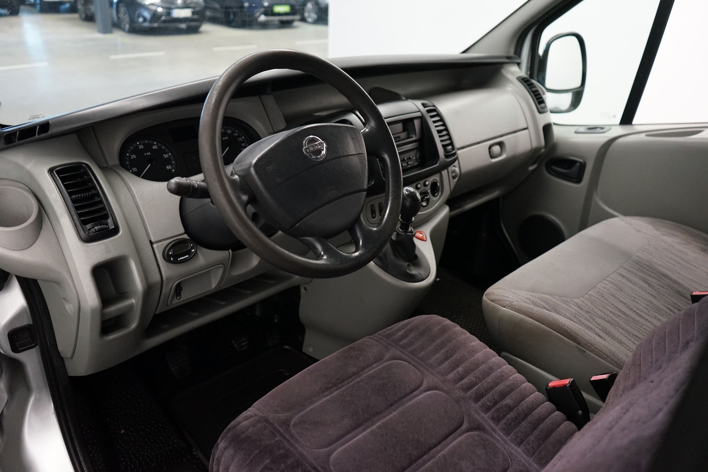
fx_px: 551
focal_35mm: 28
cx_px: 354
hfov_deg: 65.5
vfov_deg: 46.4
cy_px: 236
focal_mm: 28
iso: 3200
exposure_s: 1/160
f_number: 3.5
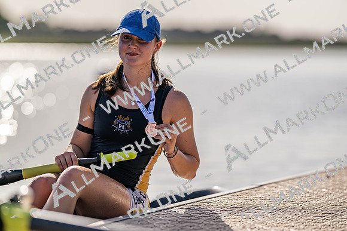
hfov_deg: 15.2
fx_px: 1301
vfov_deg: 10.2
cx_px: 174
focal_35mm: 135
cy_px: 116
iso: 64
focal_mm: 135
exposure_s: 1/10000
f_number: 1.8
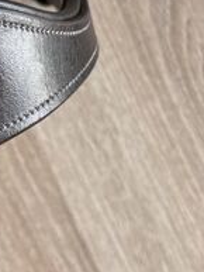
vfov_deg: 22.4
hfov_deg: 16.7
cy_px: 49
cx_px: -21
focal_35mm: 86
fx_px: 675
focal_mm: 5.96
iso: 100
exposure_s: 1/121
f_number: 1.6
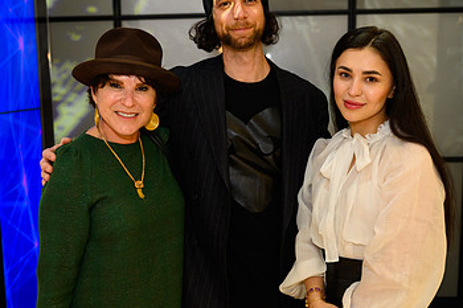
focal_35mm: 48
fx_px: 617
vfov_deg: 28.0
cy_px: 176
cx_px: 226
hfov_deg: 41.1
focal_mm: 29
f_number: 3.2
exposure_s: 1/200
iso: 800
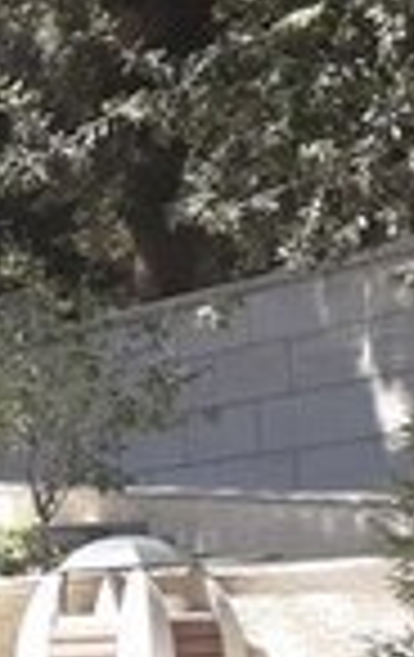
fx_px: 2315
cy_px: 664
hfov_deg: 8.1
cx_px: -968
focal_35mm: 129
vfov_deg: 15.8
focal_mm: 3.71
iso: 40
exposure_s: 1/356
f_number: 1.7
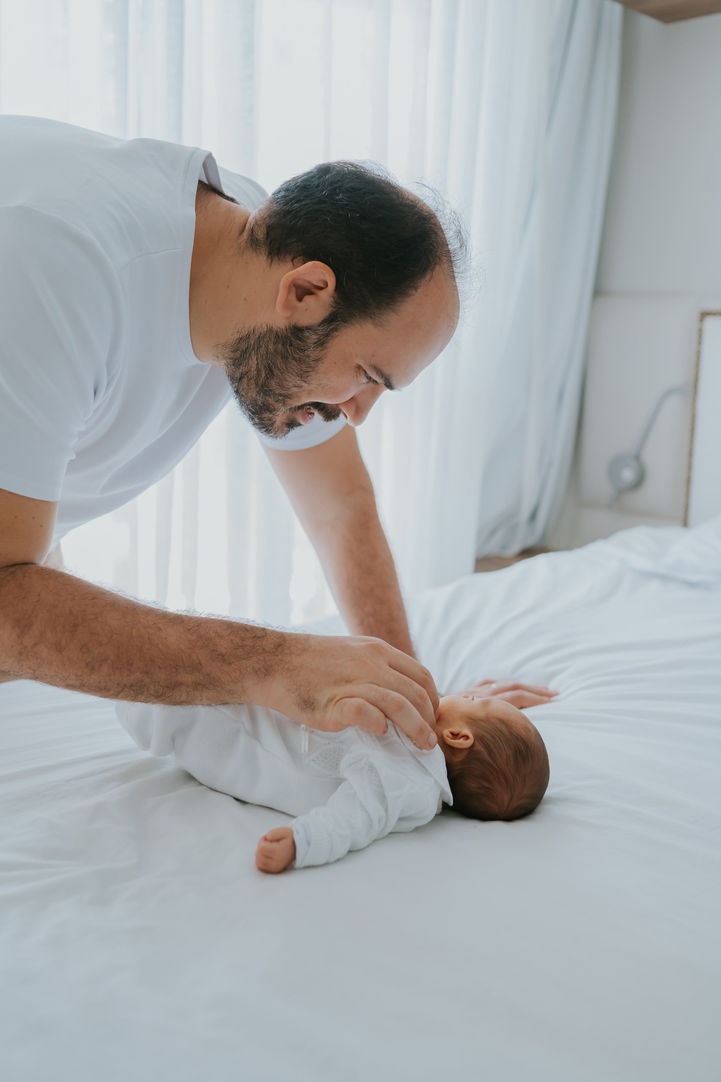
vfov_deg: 54.4
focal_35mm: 35
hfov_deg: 37.9
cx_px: 360
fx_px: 1051
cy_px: 541
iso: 1000
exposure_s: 1/250
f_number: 2.5
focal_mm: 35
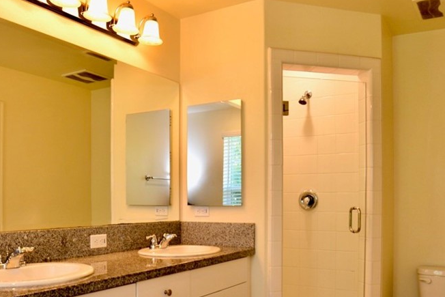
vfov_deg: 39.2
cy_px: 213
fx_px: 408
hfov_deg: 57.2
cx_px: 215
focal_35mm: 33
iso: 400
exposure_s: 1/80
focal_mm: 14
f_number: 4.5
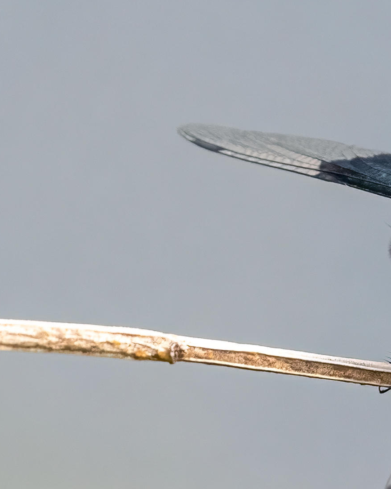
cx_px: 531
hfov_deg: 1.5
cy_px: 287
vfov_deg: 1.8
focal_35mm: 1067
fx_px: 15434
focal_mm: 500
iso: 1000
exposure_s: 1/800
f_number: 5.6
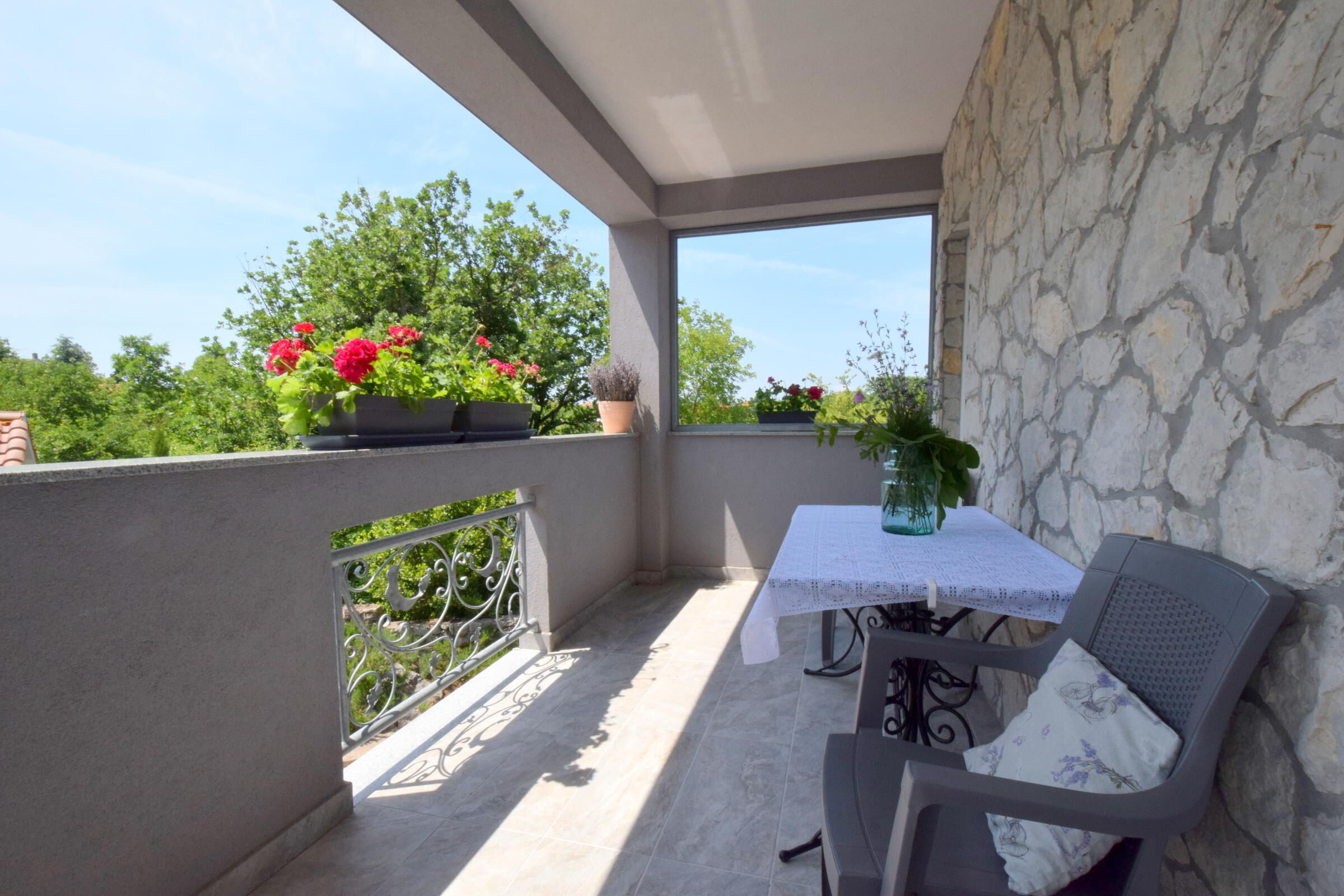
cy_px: 448
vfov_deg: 77.3
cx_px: 672
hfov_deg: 100.4
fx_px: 560
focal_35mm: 15
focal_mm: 10
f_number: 22
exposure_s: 1/200
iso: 800
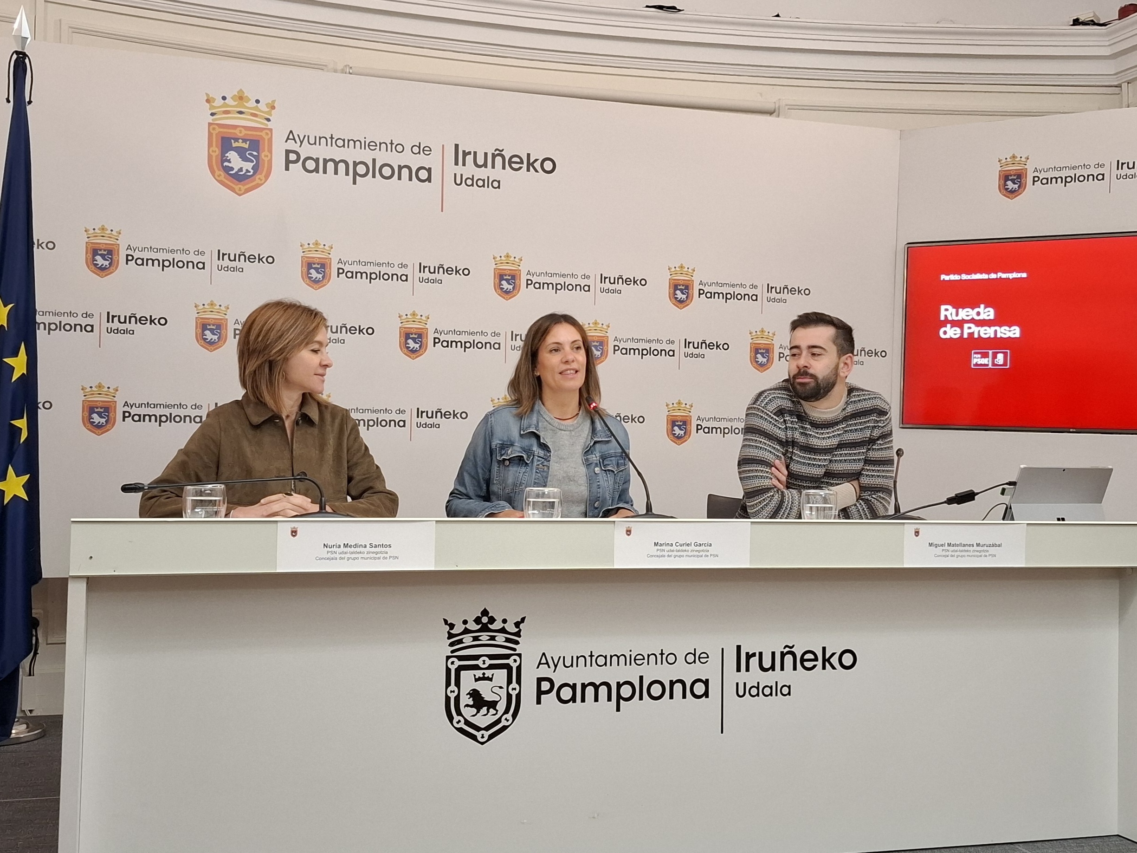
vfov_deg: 58.9
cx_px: 568
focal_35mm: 23
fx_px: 755
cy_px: 426
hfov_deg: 73.9
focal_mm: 5.54
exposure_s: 1/100
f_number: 1.8
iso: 320
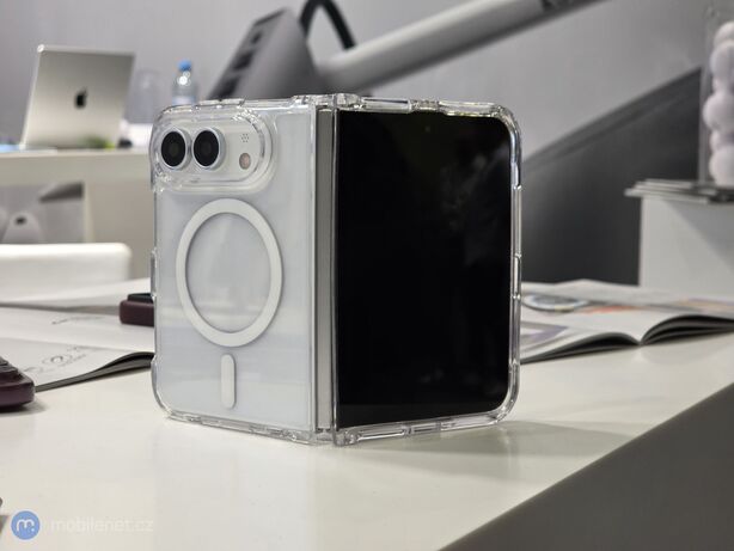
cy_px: 276
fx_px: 1464
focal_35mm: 69
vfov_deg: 21.3
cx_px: 367
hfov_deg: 28.2
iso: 64
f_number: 2.4
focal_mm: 7.9
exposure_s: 1/70
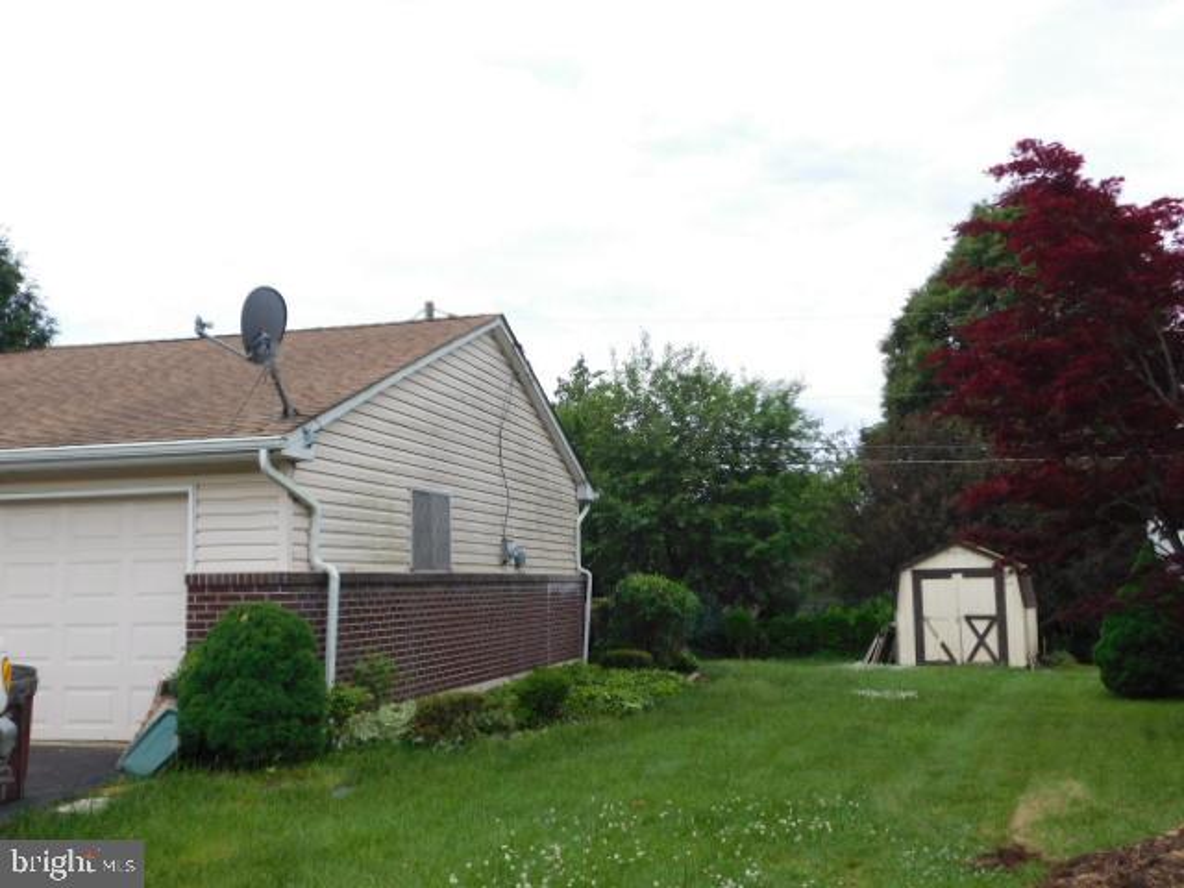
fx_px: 1231
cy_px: 444
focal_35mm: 36
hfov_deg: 51.4
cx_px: 592
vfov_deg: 39.7
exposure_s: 1/800
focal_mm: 6.3
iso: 125
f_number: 3.5
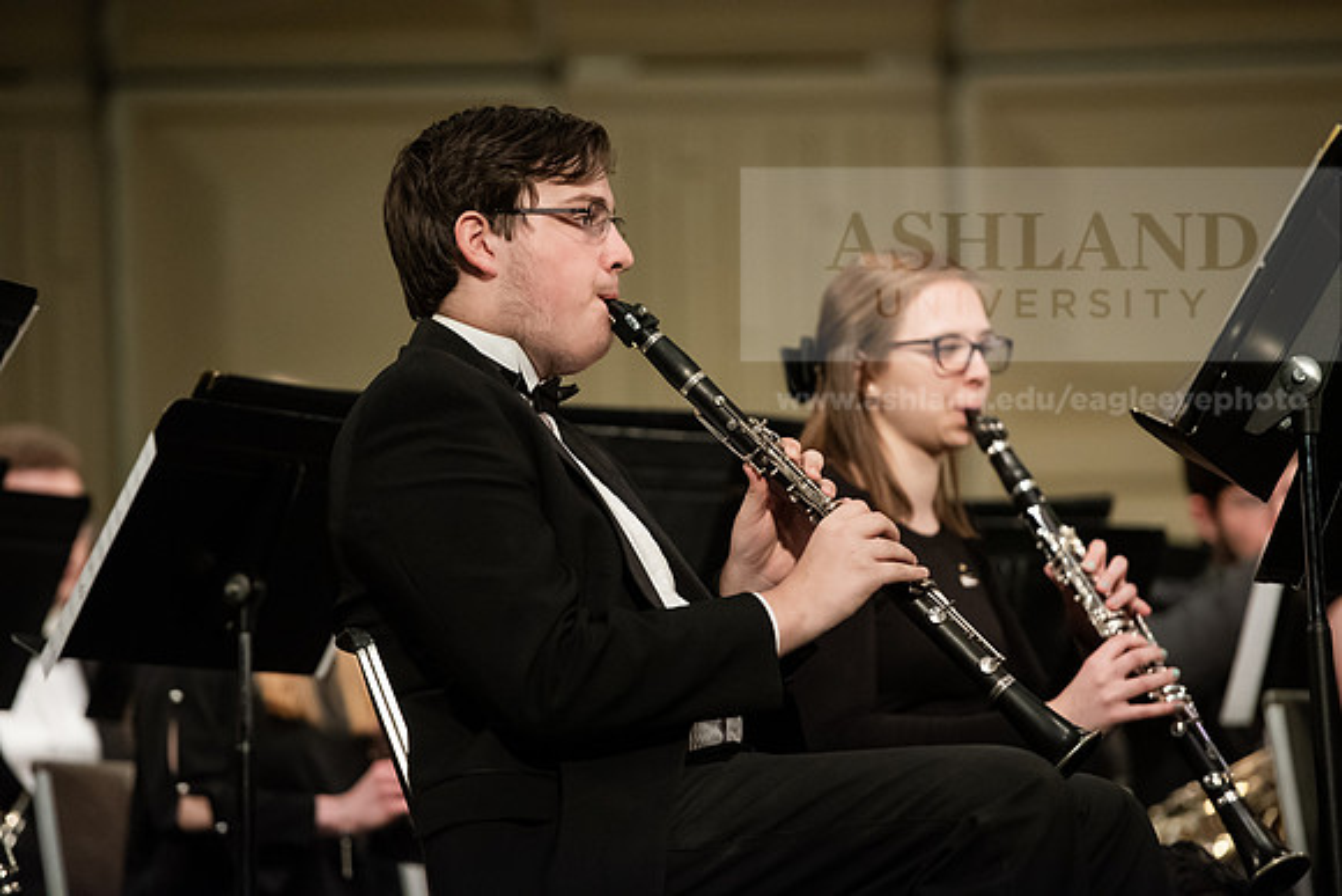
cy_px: 448
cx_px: 671
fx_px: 6711
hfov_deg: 11.4
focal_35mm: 180
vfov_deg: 7.6
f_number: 3.2
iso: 4000
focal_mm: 180
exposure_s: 1/250
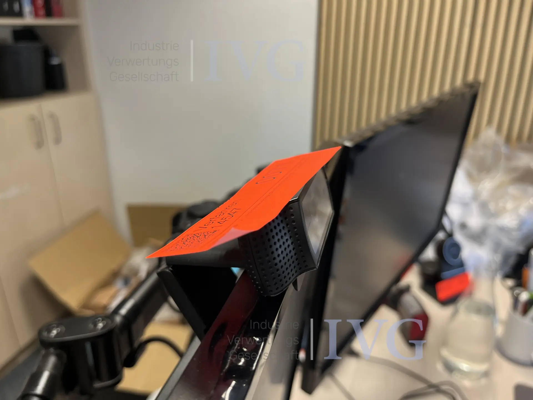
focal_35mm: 26
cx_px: 266
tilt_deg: -22.4
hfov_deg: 67.3
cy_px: 200
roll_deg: +0.4
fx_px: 400
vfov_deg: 53.1
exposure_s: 1/100
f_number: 1.6
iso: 100
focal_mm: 5.1
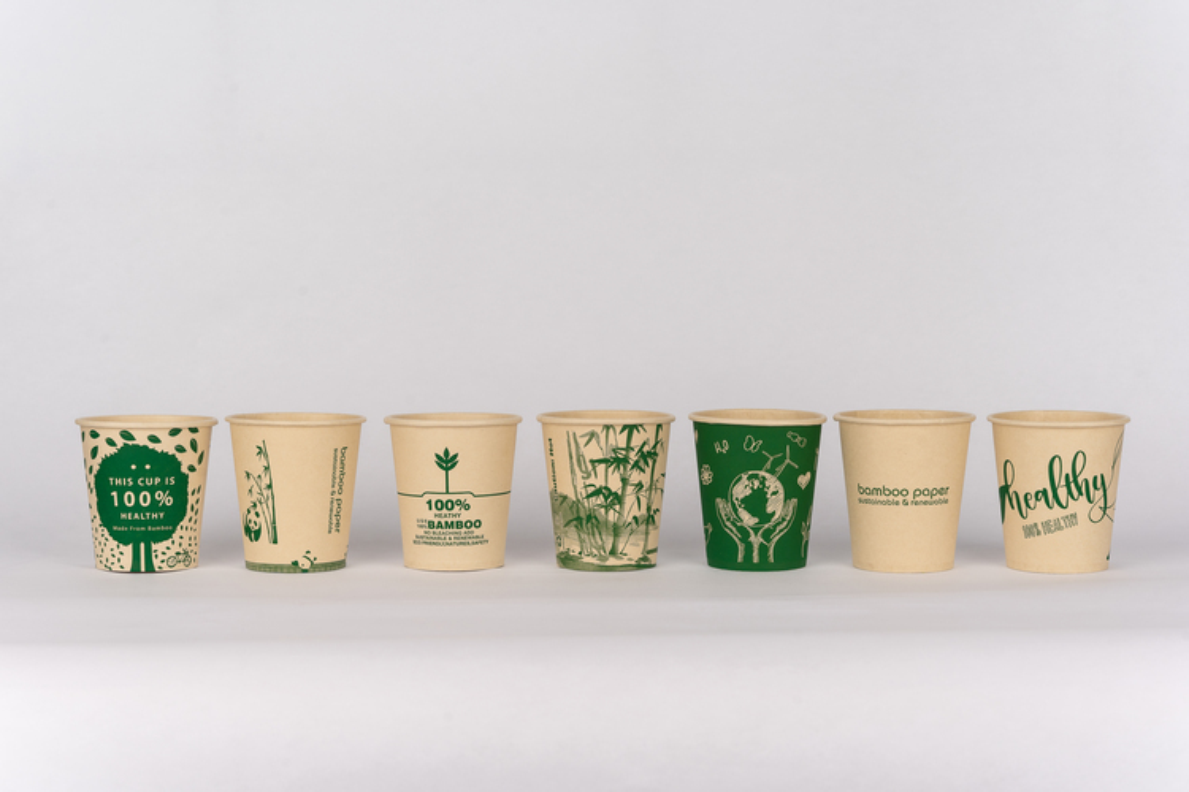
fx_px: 2312
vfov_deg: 19.5
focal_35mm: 70
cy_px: 396
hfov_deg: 28.8
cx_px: 594
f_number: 10
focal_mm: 70
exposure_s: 1/100
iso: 320
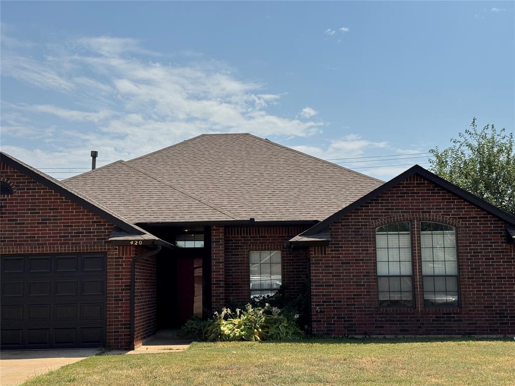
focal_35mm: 48
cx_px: 258
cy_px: 193
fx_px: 714
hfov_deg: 39.7
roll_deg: +1.0
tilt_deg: +8.3
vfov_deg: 30.3
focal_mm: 6.76
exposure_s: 1/7937
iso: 64
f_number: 1.78
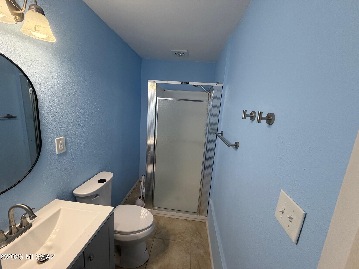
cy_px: 134
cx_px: 180
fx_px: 145
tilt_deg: -10.0
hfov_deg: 102.1
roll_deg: -3.9
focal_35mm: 14
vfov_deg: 85.7
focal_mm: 2.22
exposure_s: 1/120
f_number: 2.2
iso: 250
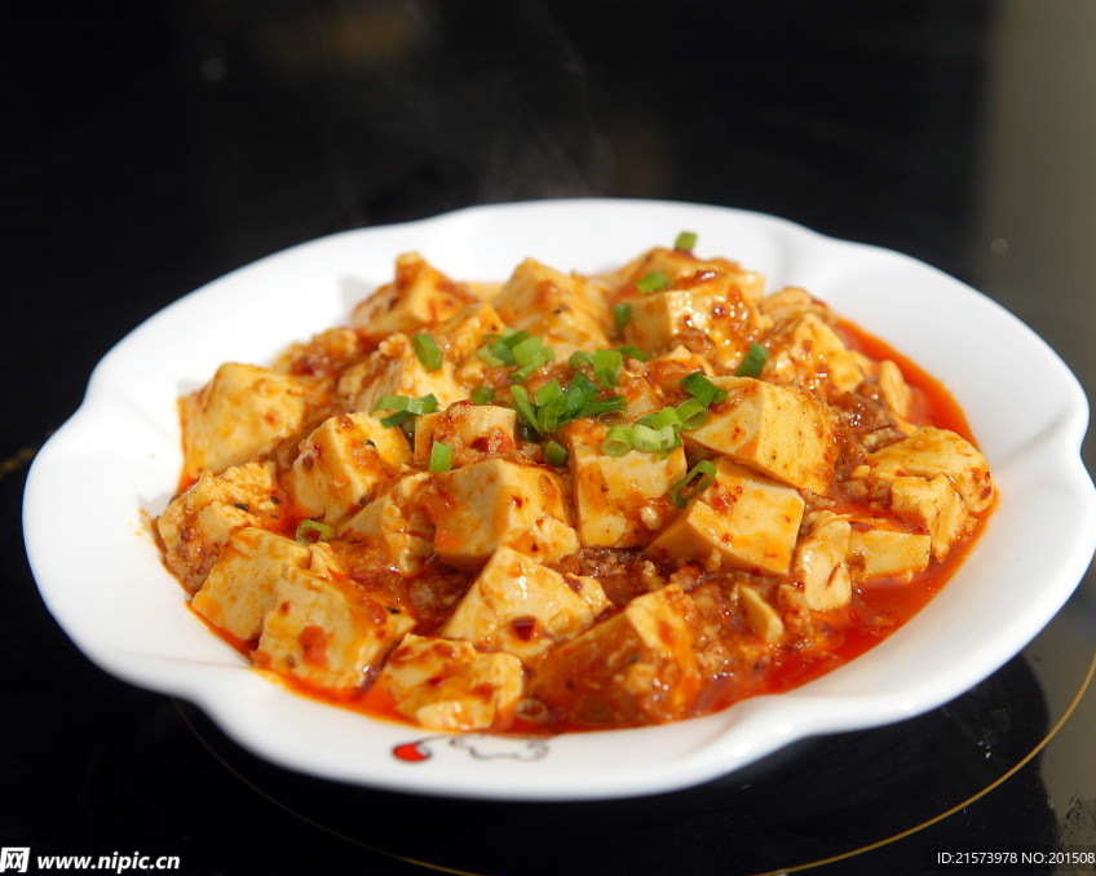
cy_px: 441
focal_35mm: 60
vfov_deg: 25.6
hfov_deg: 31.7
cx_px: 569
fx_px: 1932
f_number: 4
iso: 200
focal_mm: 35
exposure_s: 1/100
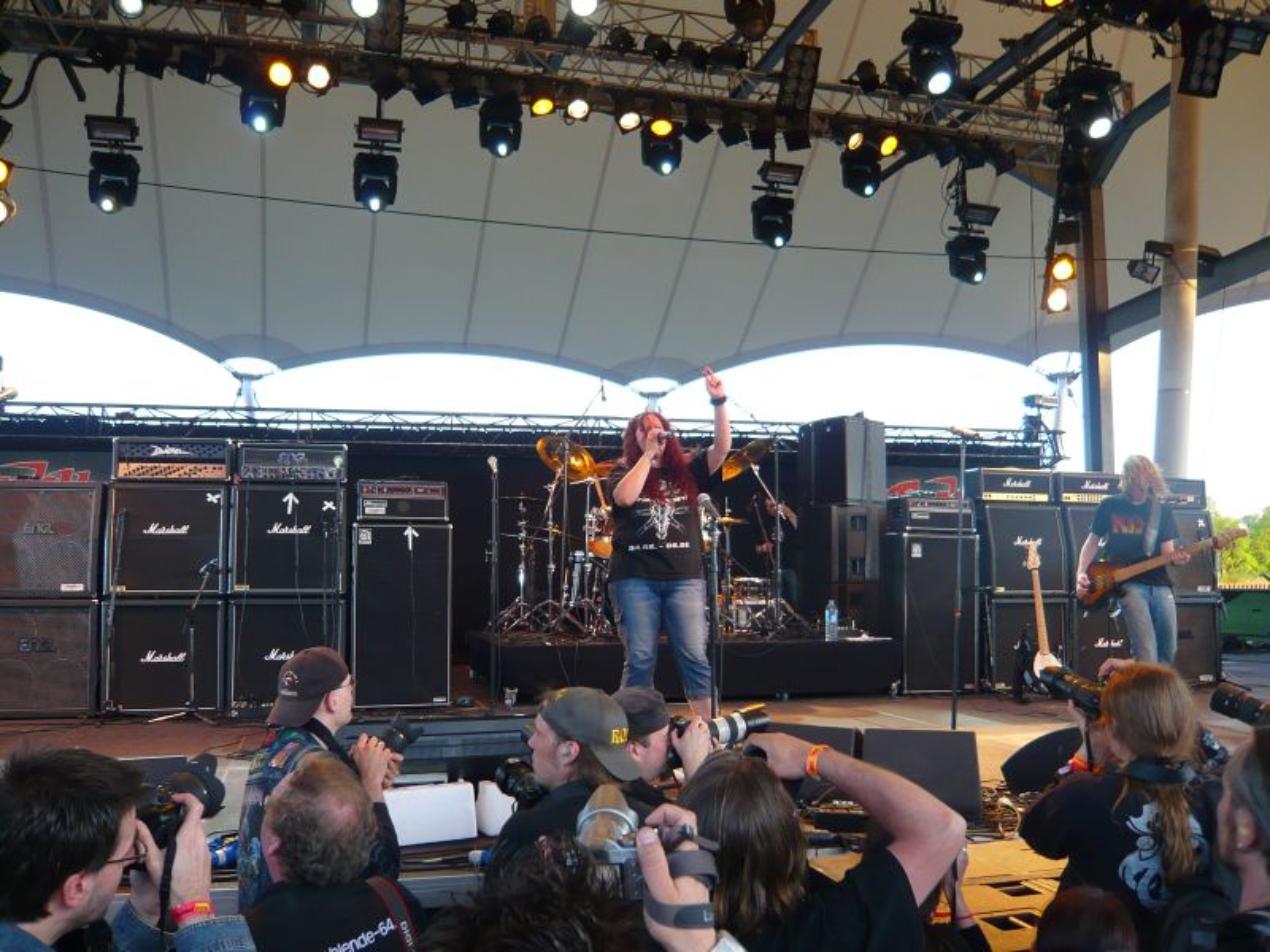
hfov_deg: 63.4
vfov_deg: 49.7
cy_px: 476
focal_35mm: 28
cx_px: 635
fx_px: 1027
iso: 100
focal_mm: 4.6
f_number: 2.8
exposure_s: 1/50
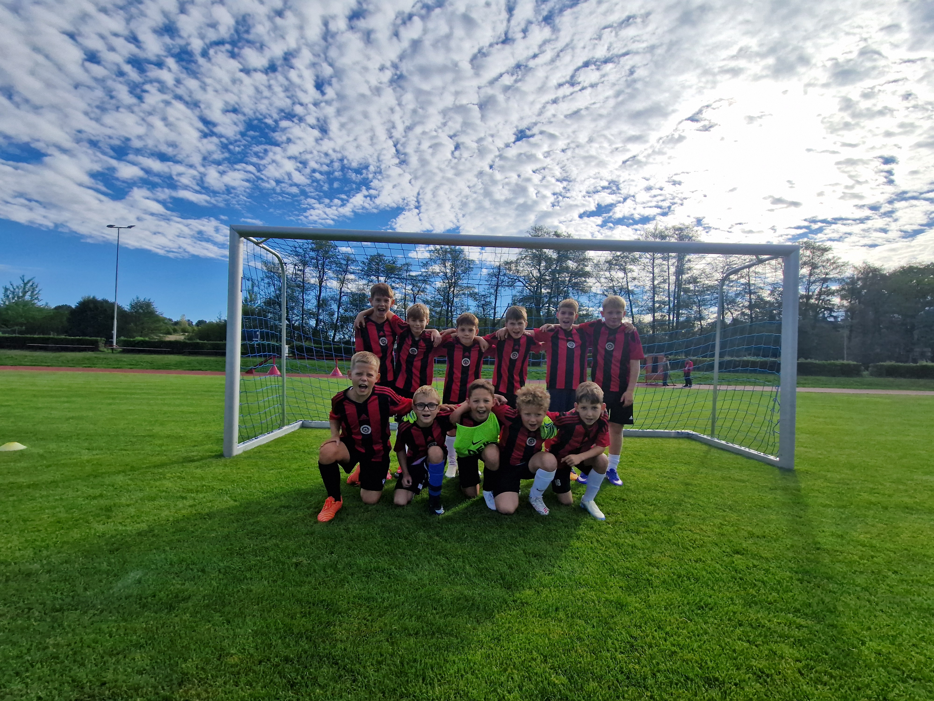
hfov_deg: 106.2
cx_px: 467
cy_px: 350
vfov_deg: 89.9
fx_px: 351
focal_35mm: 13
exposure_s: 1/4464
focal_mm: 2.2
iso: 50
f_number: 2.2
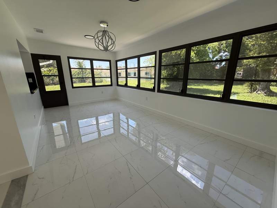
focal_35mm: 14
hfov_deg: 102.1
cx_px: 138
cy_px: 104
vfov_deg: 85.7
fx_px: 112
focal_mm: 2.22
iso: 64
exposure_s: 1/282
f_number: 2.2
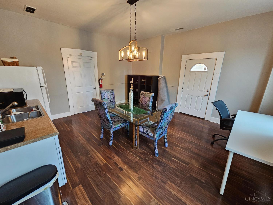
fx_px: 103
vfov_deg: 89.9
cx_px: 136
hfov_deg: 106.2
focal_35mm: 13
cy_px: 102
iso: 320
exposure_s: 1/40
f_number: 2.2
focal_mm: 2.2
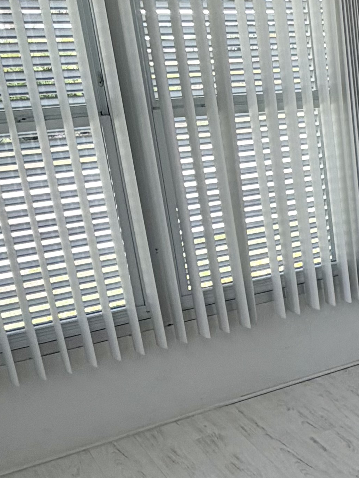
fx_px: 802
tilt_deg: -14.1
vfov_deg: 33.2
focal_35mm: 58
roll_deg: +1.4
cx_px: 573
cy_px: 262
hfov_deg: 20.6
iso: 40
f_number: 2.2
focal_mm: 2.22
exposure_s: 1/120
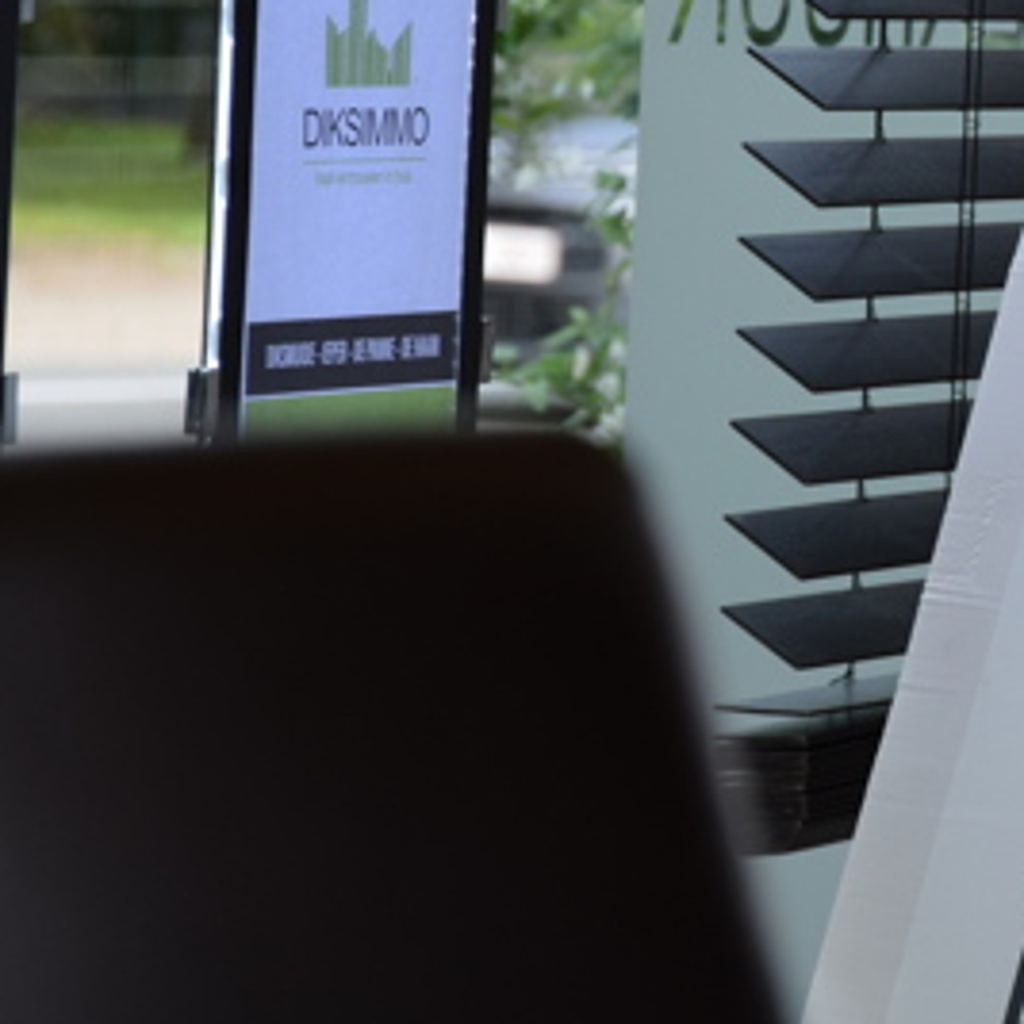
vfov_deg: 6.1
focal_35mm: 286
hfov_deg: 6.1
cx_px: 1250
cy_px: 491
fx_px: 9572
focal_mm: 90
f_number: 5.6
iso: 640
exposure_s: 1/250
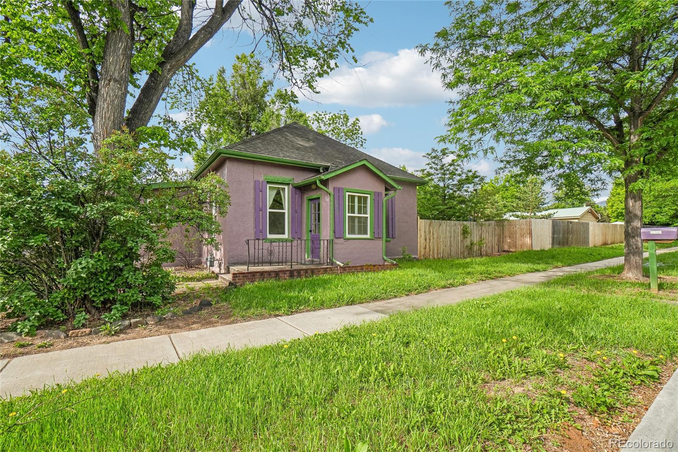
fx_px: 282
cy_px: 226
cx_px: 339
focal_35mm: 15
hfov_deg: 100.4
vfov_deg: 77.3
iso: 400
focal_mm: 10
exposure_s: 1/640
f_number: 8
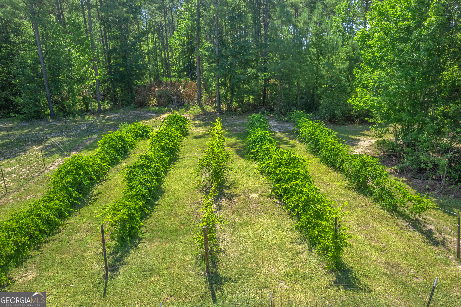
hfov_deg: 78.6
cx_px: 230
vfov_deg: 57.2
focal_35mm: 22
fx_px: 282
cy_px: 154
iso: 100
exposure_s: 1/240
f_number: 2.8
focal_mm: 8.38
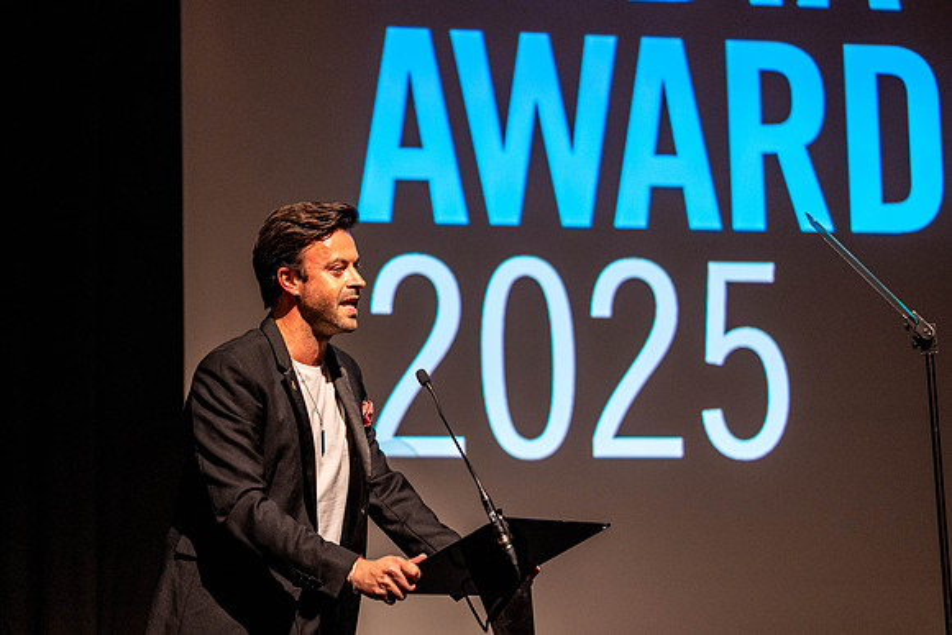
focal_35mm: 99
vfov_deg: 13.9
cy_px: 347
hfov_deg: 20.7
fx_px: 2607
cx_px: 405
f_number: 2
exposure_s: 1/200
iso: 800
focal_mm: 85
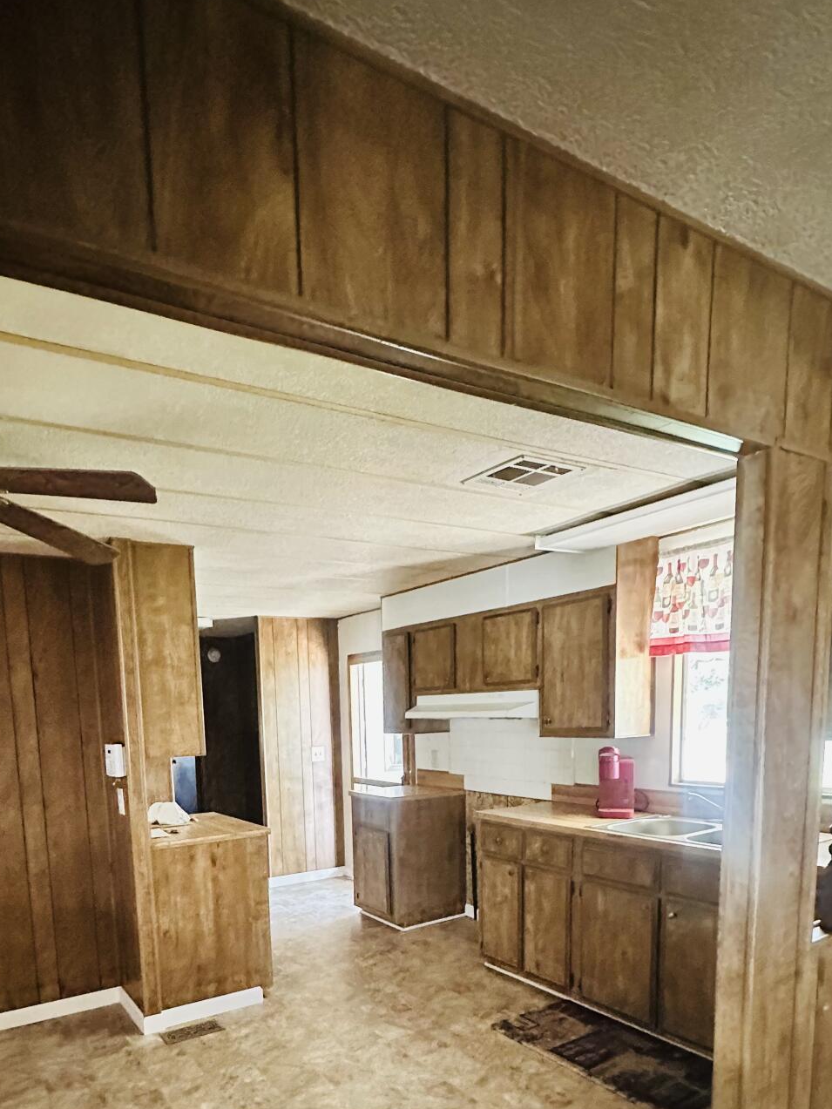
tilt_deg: -7.2
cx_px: 319
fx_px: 705
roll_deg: -0.9
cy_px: 803
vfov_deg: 72.2
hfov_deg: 60.4
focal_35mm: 22
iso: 1250
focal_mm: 2.22
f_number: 2.2
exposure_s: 1/53
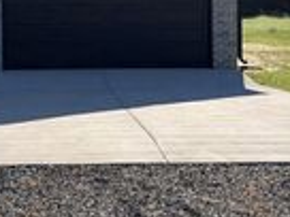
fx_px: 1081
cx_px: 26
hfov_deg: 15.1
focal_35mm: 129
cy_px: -18
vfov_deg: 11.3
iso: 64
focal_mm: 6.93
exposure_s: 1/7874
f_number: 1.48
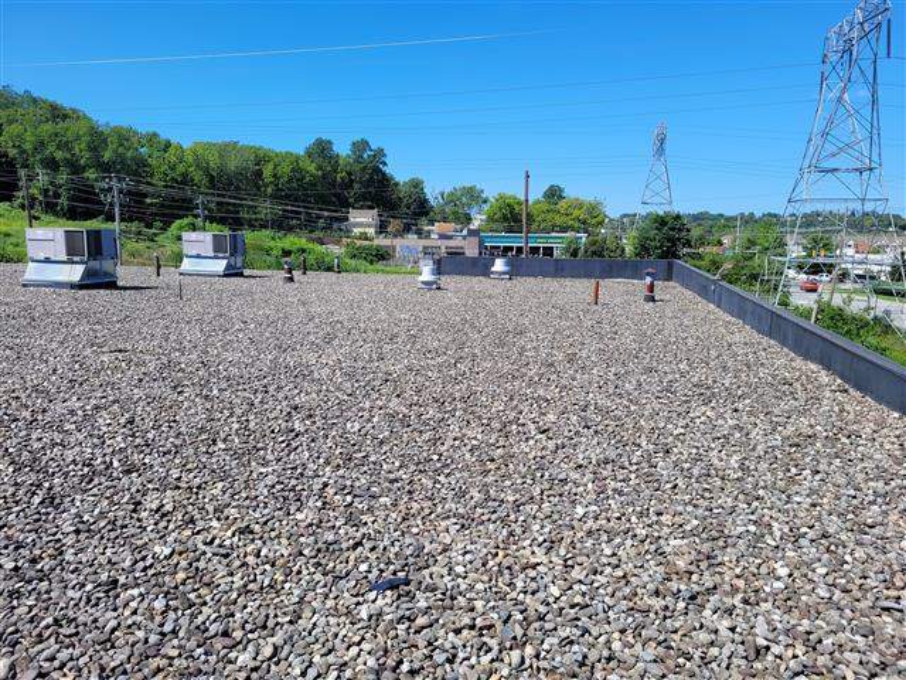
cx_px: 453
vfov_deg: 53.1
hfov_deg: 67.3
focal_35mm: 26
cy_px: 340
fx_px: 680
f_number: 1.8
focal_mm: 5.4
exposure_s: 1/1983
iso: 40
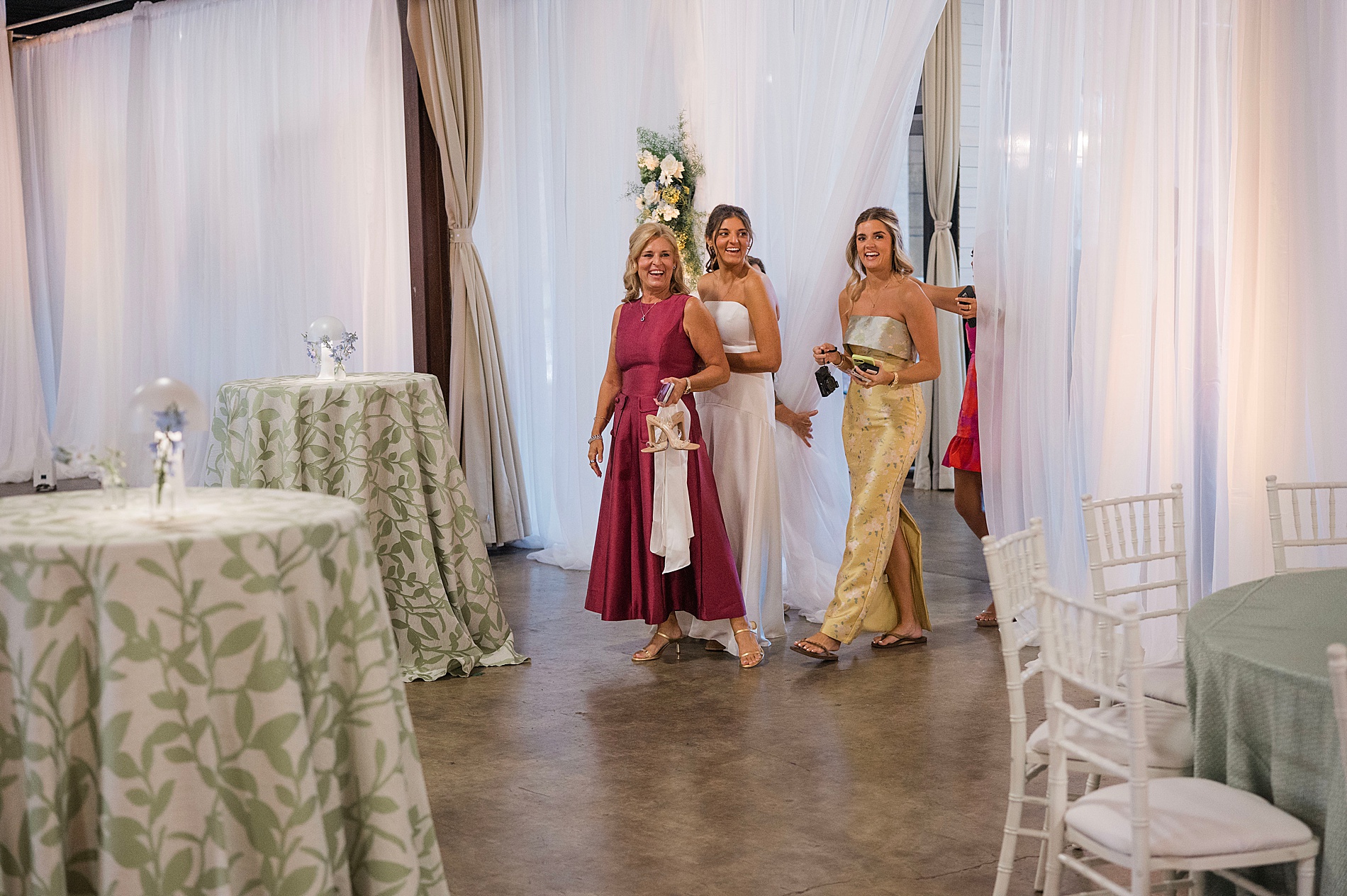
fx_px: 1869
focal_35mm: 50
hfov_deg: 39.6
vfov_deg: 27.0
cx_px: 674
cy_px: 448
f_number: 2.8
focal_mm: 50
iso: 2000
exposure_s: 1/320
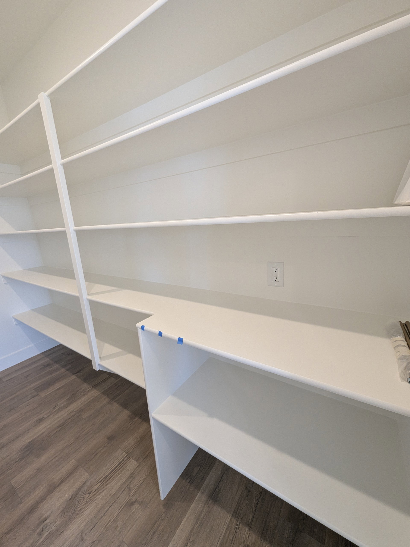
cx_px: 205
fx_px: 205
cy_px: 274
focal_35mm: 13
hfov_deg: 89.9
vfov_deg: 106.2
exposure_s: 1/30
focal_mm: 1.95
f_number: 2.2
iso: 95
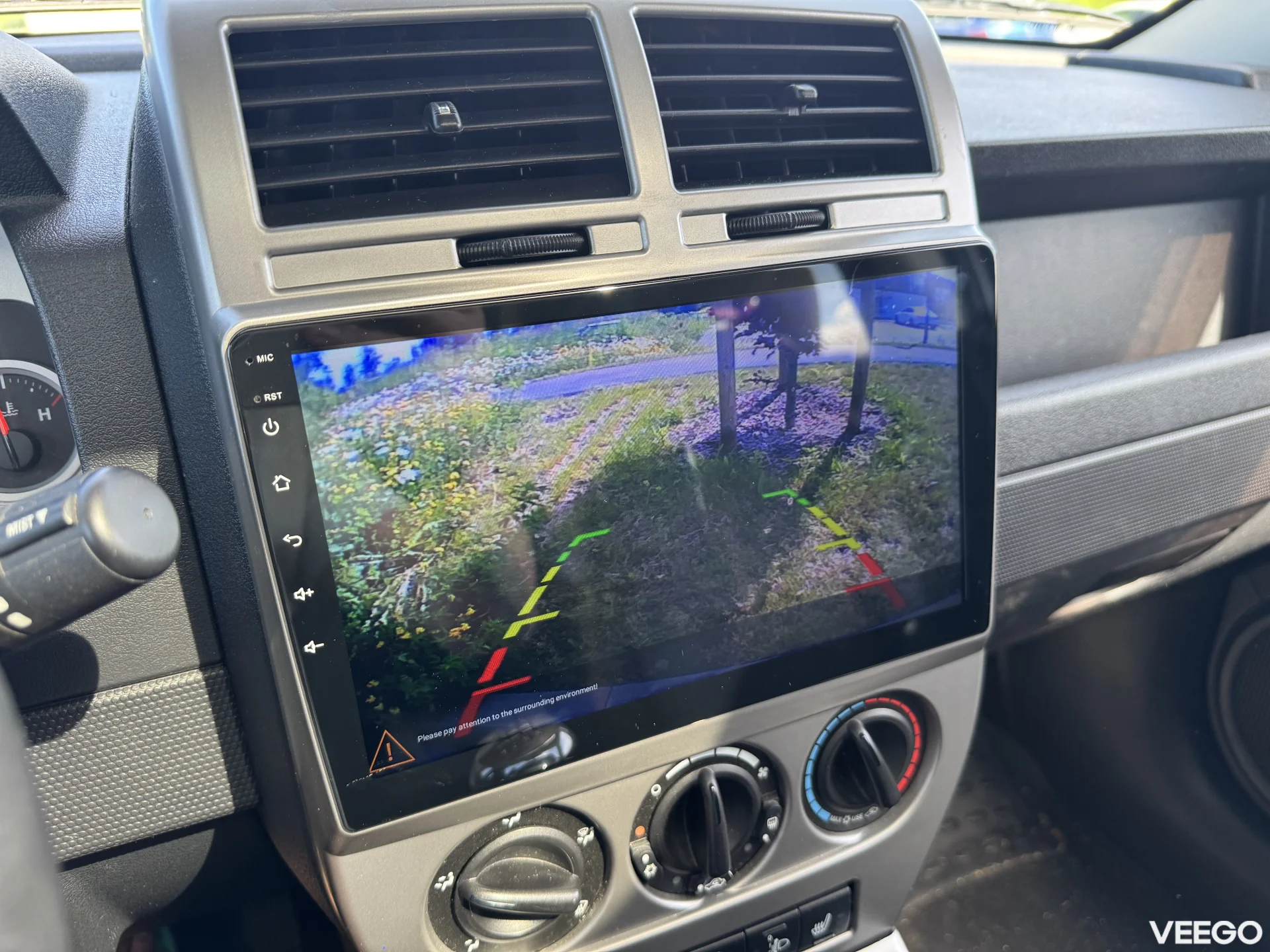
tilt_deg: -25.6
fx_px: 881
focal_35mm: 24
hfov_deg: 71.6
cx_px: 635
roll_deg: -1.1
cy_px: 476
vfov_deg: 56.8
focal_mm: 6.76
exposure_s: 1/121
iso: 100
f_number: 1.78
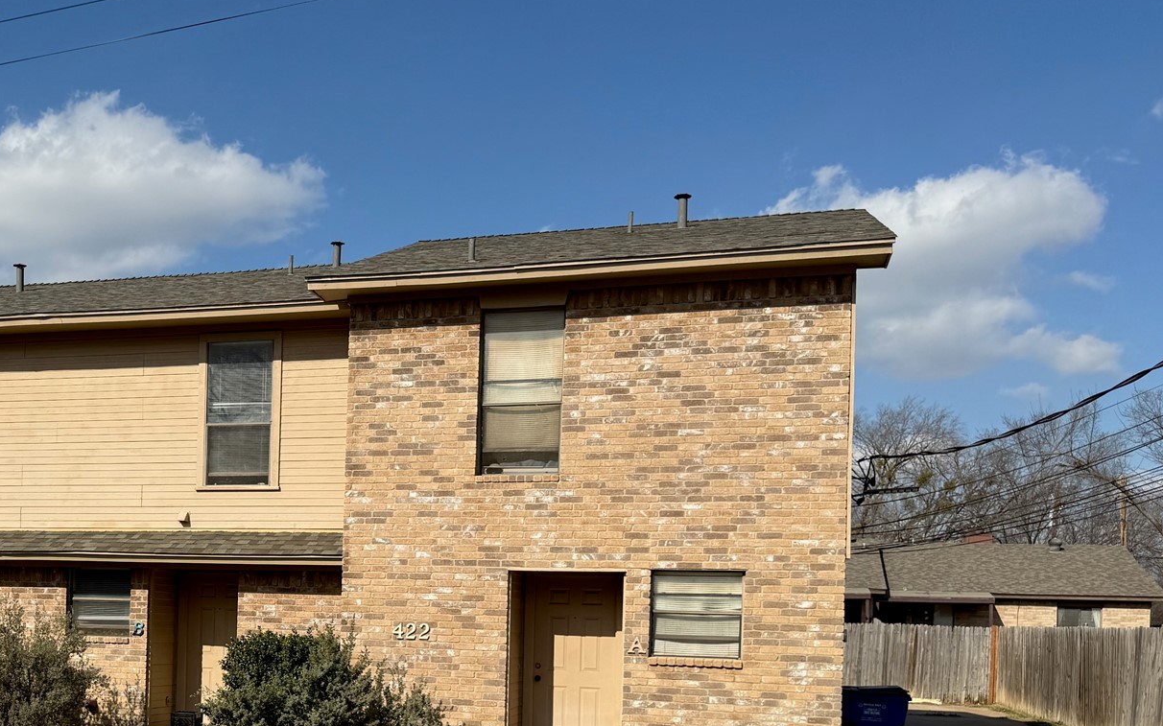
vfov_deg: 29.1
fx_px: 1363
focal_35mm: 43
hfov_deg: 44.1
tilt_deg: +1.3
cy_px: 592
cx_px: 243
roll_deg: -1.3
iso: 80
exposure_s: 1/7353
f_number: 1.78
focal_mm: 6.76
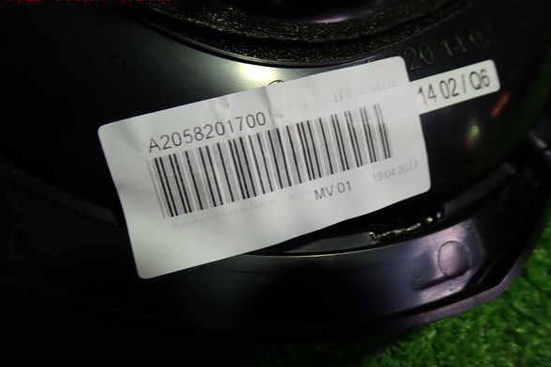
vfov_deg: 41.1
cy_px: 194
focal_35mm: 32
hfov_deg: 58.7
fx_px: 490
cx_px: 282
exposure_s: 1/60
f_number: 2.3
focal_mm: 5.4
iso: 125
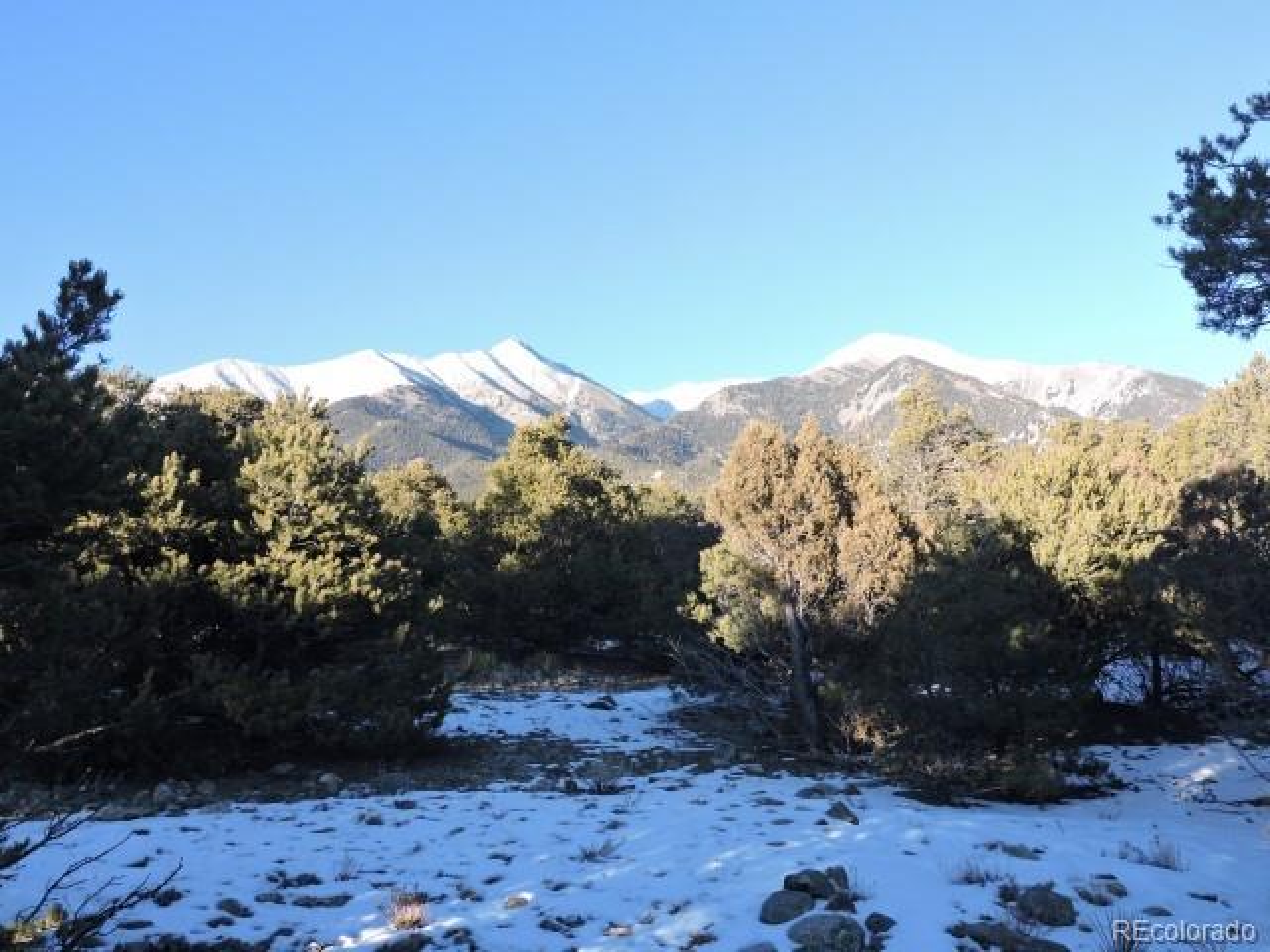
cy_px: 476
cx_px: 635
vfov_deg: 46.8
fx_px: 1101
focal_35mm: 30
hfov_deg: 60.0
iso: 100
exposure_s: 1/320
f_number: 3.1
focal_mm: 5.4
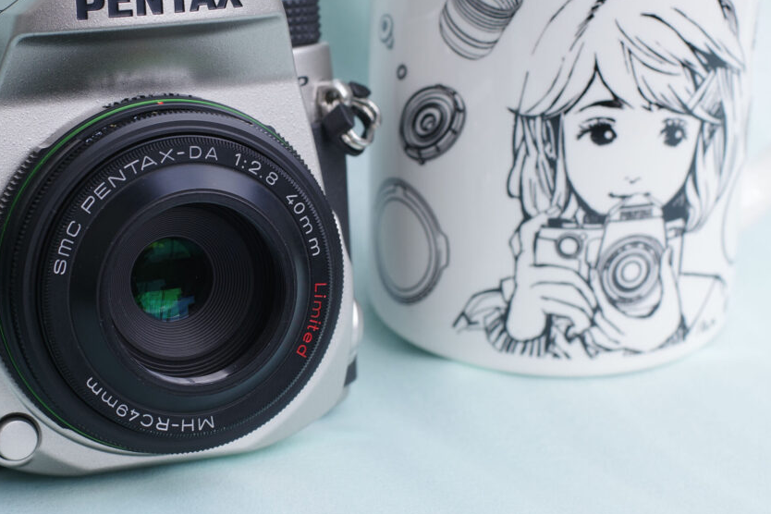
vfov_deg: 14.4
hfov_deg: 21.4
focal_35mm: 95
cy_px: 224
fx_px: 2034
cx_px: 255
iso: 200
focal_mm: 43
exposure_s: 1/100
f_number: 8
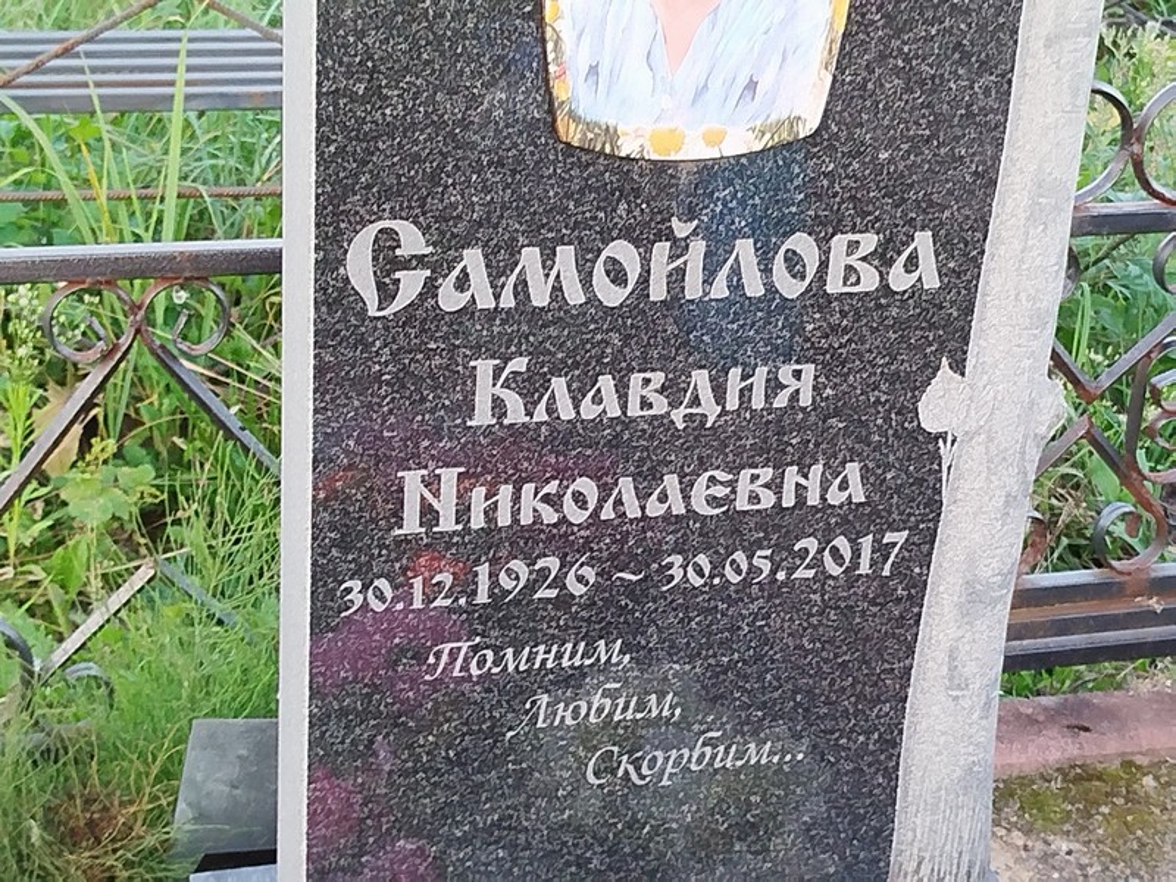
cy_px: 441
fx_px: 2446
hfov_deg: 27.0
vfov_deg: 20.4
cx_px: 588
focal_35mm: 72
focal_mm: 5.31
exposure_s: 1/33
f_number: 1.7
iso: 125
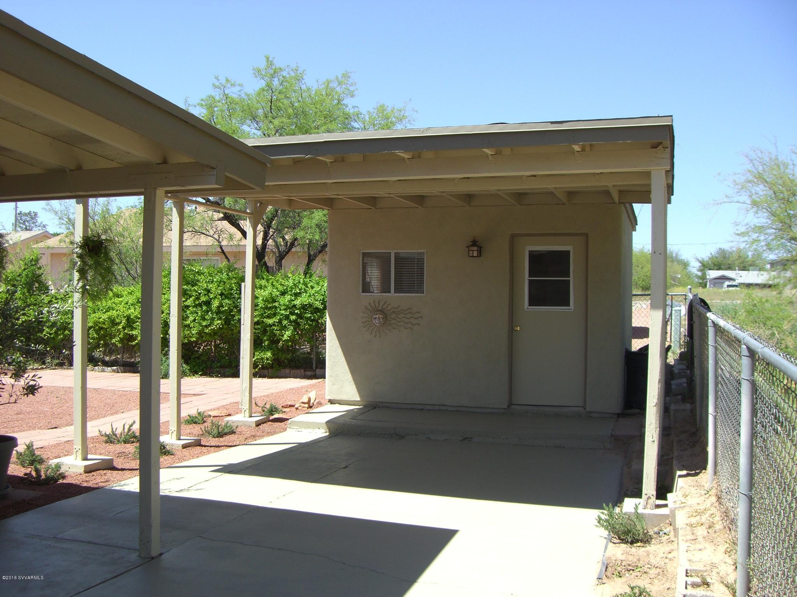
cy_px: 298
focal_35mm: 38
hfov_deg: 49.0
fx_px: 875
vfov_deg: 37.7
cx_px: 398
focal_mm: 6.2
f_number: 4.3
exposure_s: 1/400
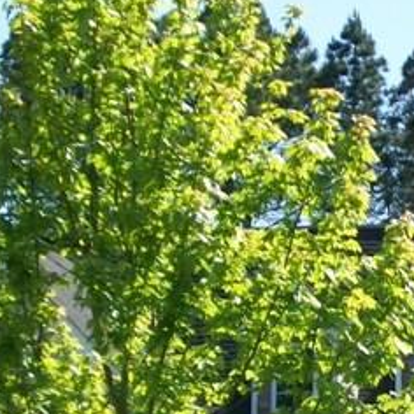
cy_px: 495
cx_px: 402
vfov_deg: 8.1
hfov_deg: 8.1
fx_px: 2909
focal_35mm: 215
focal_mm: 9.4
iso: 64
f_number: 3.3
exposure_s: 1/500
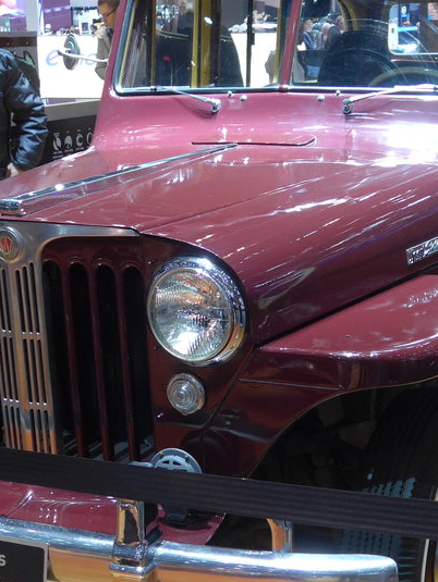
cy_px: 299
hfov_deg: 22.5
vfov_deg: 29.8
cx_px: 302
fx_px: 1095
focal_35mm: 65
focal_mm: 6
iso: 160
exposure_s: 1/60
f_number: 2
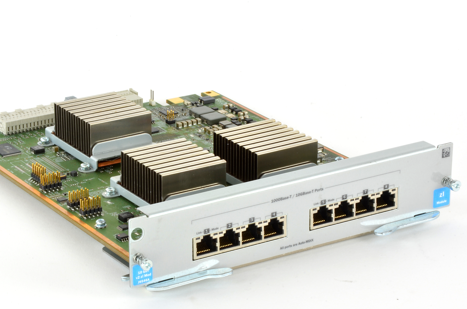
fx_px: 1768
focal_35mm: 137
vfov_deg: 10.0
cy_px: 185
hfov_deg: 15.0
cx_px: 207
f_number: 32
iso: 100
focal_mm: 75
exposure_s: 1.3
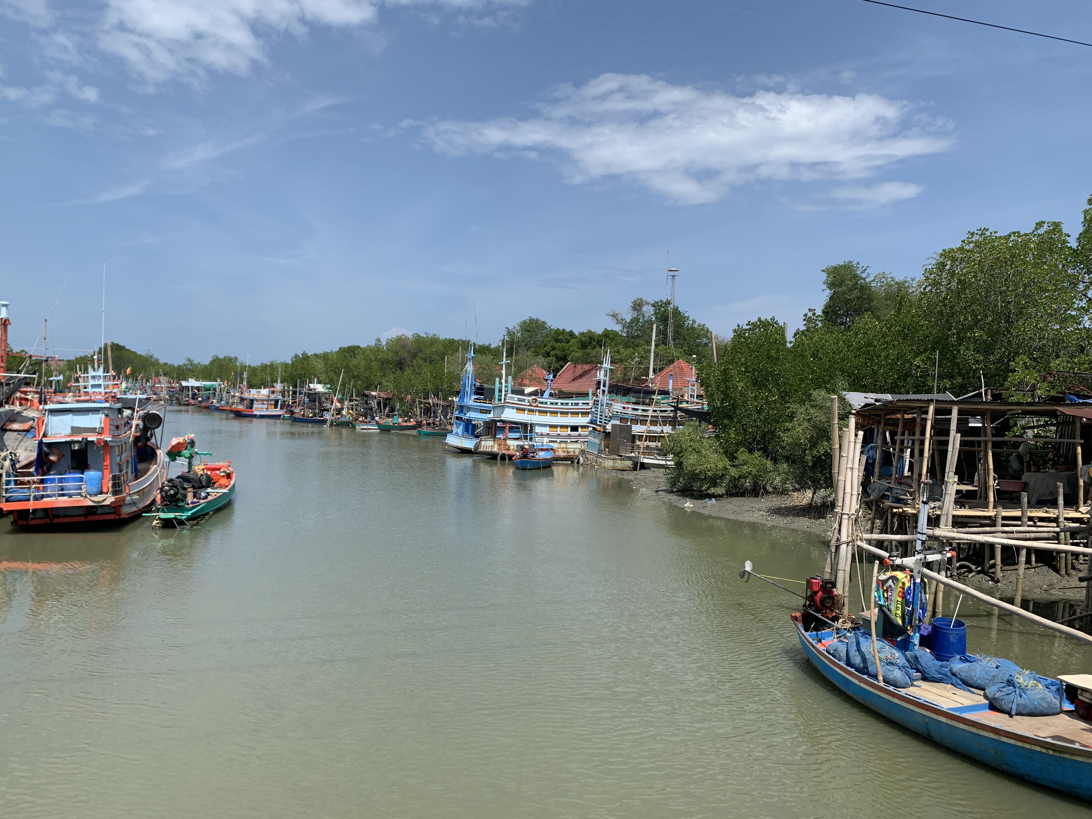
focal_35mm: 27
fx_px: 852
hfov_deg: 65.3
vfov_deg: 51.3
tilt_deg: -1.2
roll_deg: -2.1
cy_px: 418
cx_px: 526
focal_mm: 4.25
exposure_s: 1/2421
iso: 25
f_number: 1.8
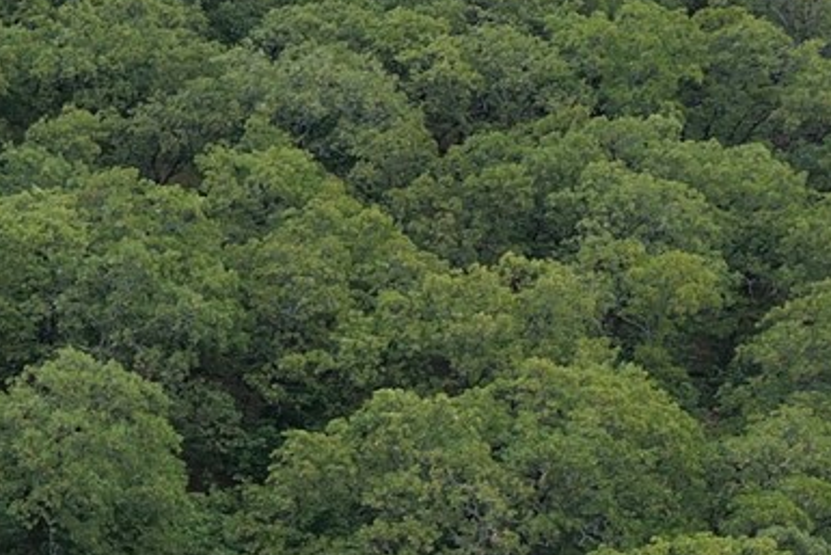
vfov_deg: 8.9
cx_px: -1332
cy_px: 984
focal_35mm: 148
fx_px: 3417
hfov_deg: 11.0
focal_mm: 14.45
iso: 100
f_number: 2.8
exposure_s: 1/500
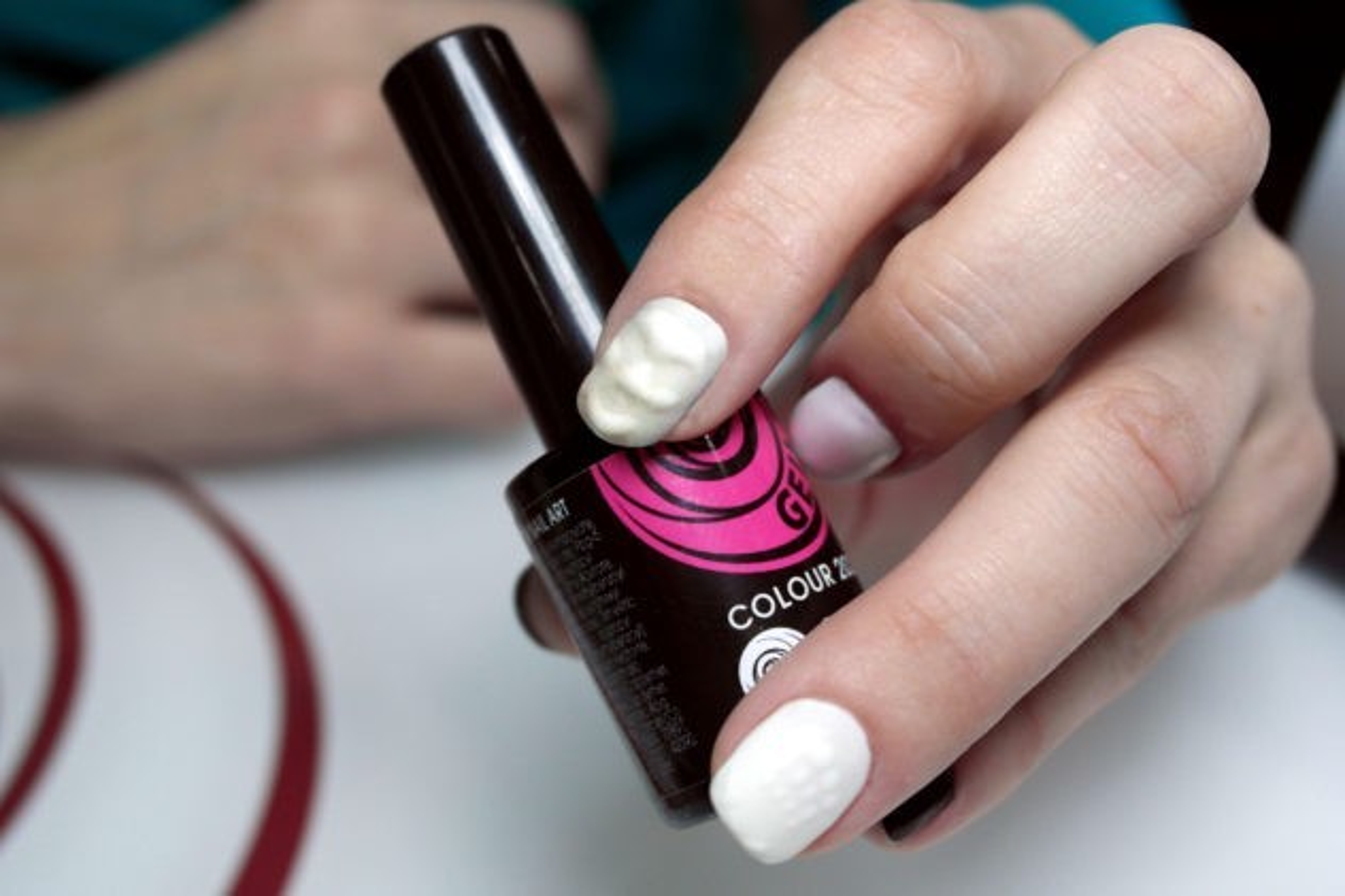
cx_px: 672
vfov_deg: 29.2
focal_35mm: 46
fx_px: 1718
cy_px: 448
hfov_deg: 42.8
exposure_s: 1/100
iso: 400
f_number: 4.5
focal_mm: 30
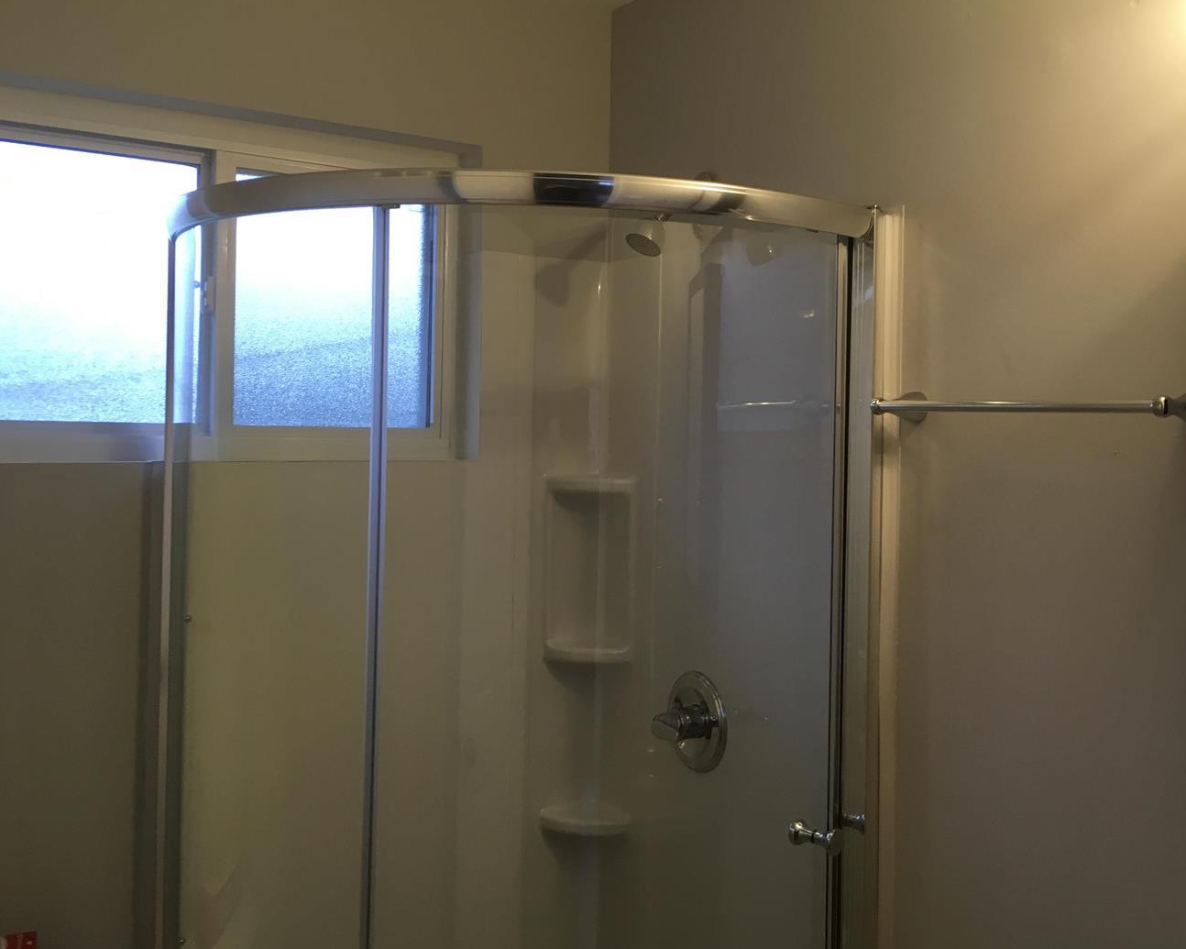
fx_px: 1228
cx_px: 703
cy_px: 430
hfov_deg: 51.2
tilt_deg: +2.5
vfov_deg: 42.2
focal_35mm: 35
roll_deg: -1.6
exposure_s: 1/30
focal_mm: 4.15
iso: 50
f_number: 2.2
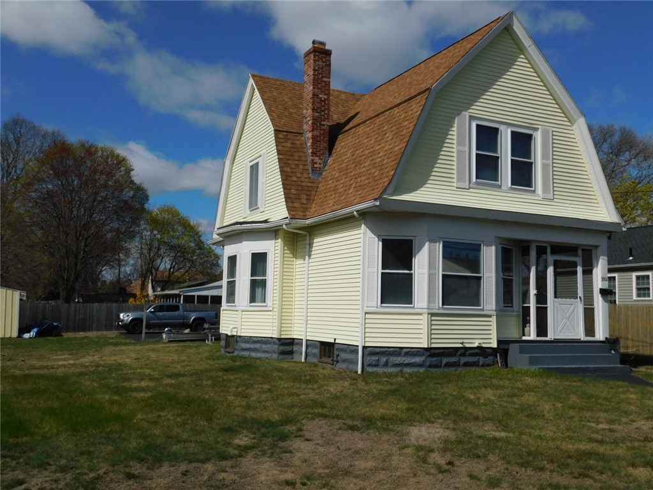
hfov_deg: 51.4
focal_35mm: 36
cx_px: 326
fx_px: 679
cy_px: 245
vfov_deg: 39.7
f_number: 7
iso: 125
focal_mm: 6.3
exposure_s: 1/1000
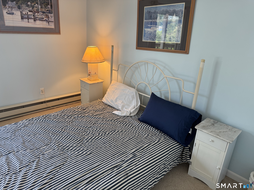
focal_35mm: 24
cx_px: 127
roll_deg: -3.4
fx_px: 176
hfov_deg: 71.6
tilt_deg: -19.1
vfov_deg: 56.8
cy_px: 95
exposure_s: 1/120
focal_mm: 6.76
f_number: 1.78
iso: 100
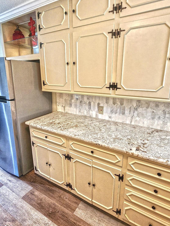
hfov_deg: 71.6
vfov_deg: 87.7
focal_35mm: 18
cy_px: 109
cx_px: 85
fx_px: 118
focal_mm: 2.2
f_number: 2.2
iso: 400
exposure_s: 1/60
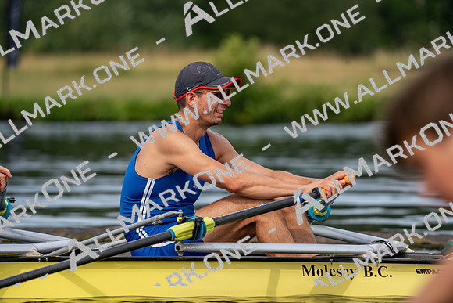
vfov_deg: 3.4
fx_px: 5034
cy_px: 152
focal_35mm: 400
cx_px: 226
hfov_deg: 5.2
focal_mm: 400
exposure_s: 1/1600
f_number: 6.3
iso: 400
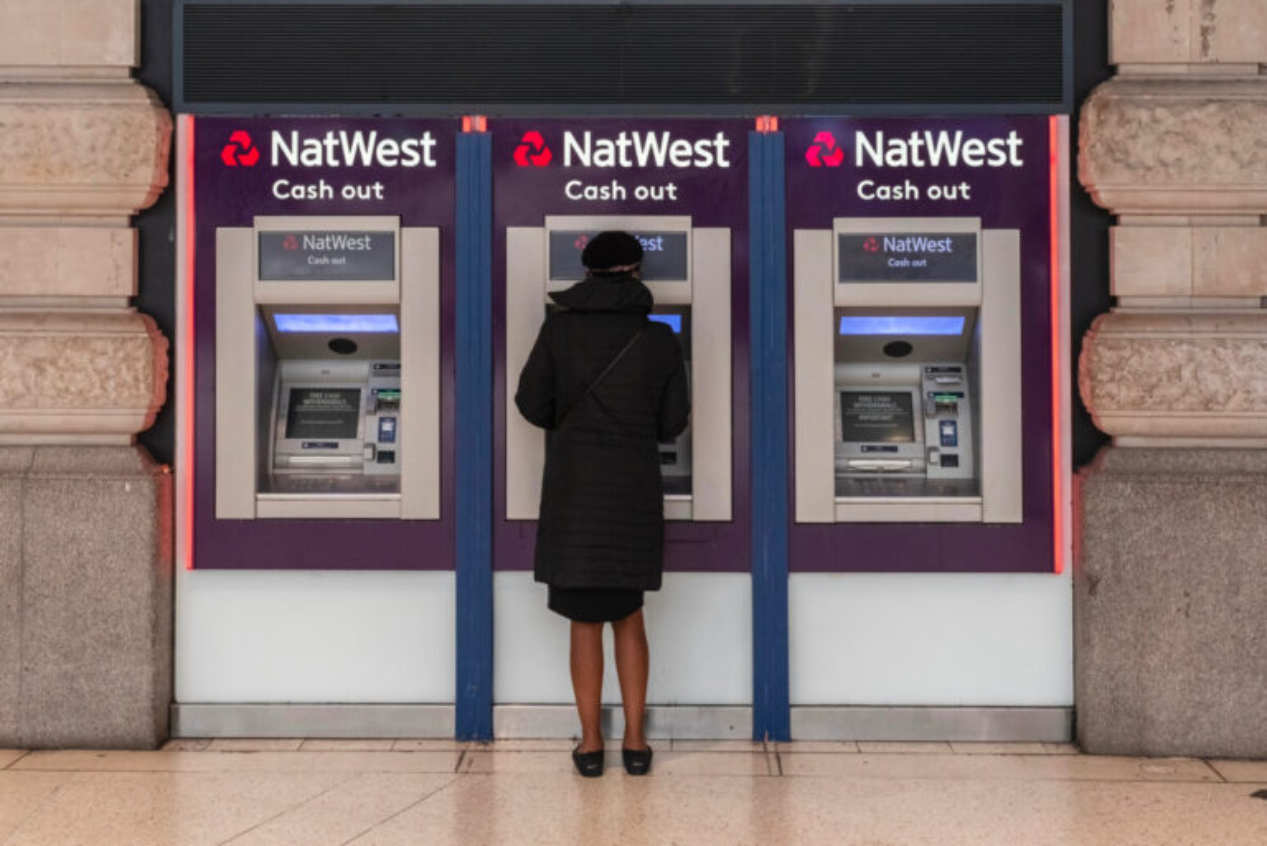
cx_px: 634
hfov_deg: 54.4
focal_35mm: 35
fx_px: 1232
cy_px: 423
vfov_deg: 37.9
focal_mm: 35
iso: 1600
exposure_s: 1/100
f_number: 8
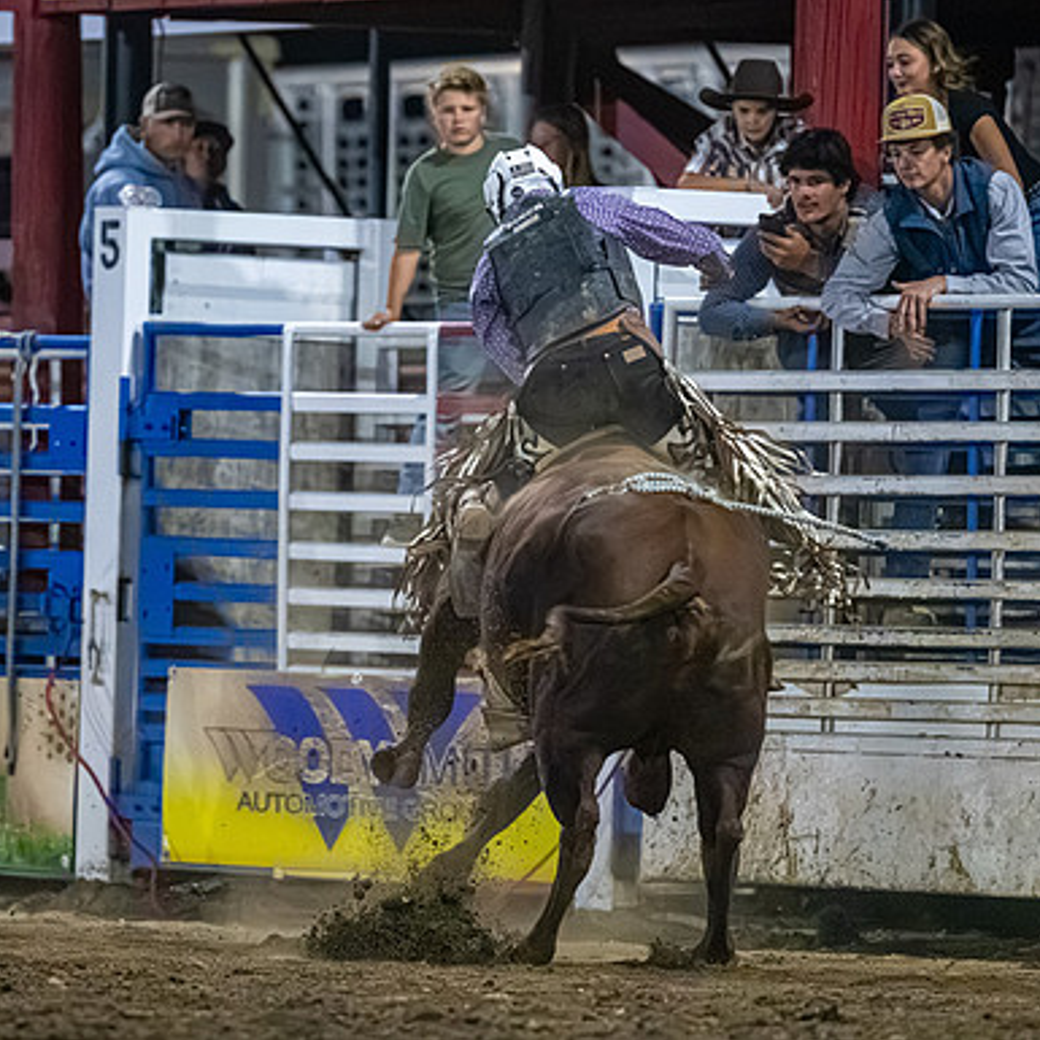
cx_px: 309
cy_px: 544
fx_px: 12305
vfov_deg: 4.8
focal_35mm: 362
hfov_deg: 4.8
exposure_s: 1/800
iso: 6400
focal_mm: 180
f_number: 2.8
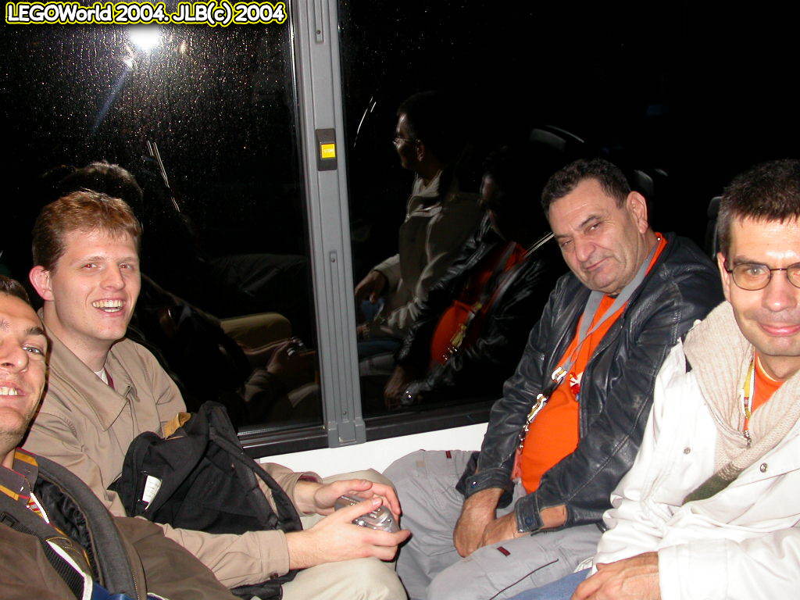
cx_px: 400
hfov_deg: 49.0
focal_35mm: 38
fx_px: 878
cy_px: 300
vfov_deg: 37.7
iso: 100
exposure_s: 1/60
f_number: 2.6
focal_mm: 7.85
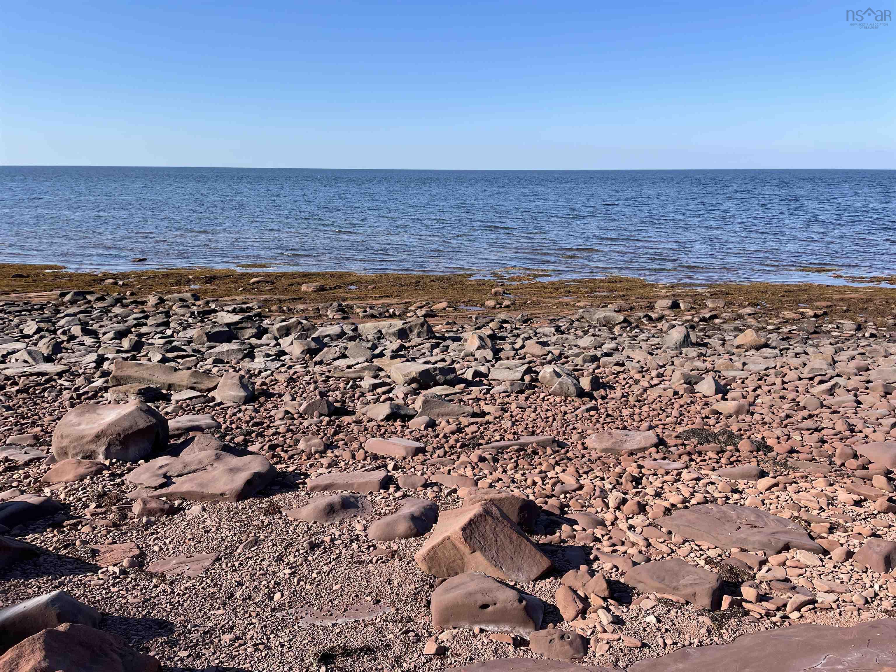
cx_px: 448
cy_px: 336
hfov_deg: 67.3
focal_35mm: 26
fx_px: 673
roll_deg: +1.0
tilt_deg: -12.7
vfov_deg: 53.1
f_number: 1.6
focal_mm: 4.2
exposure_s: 1/2506
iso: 32
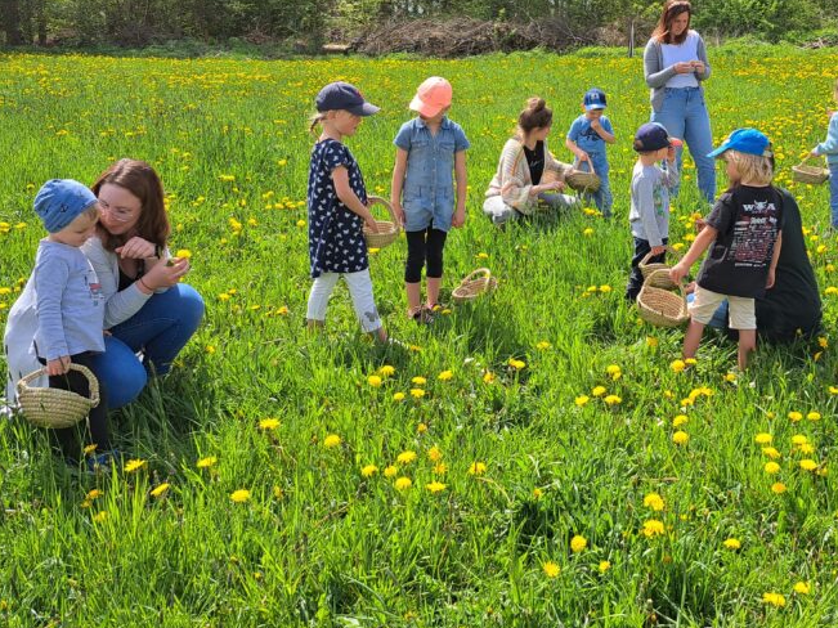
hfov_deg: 48.6
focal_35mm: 38
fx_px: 920
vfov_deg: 36.9
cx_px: 517
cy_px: 164
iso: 50
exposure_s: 1/1095
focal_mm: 5.23
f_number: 1.8
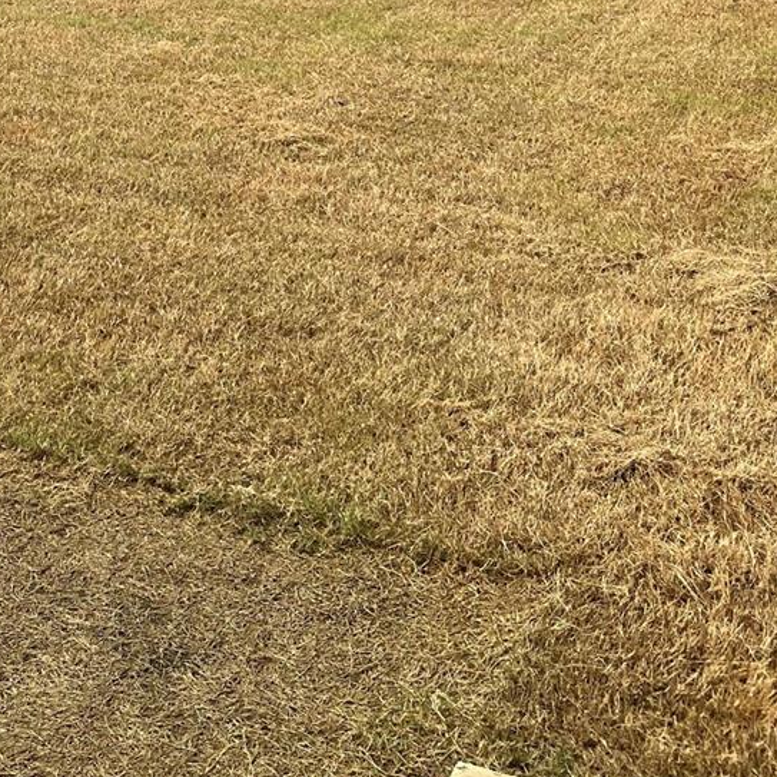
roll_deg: +1.3
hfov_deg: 26.0
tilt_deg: -8.3
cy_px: -119
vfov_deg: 24.4
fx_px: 1651
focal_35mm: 65
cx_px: 143
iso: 50
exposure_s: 1/4310
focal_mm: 5.1
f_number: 1.6
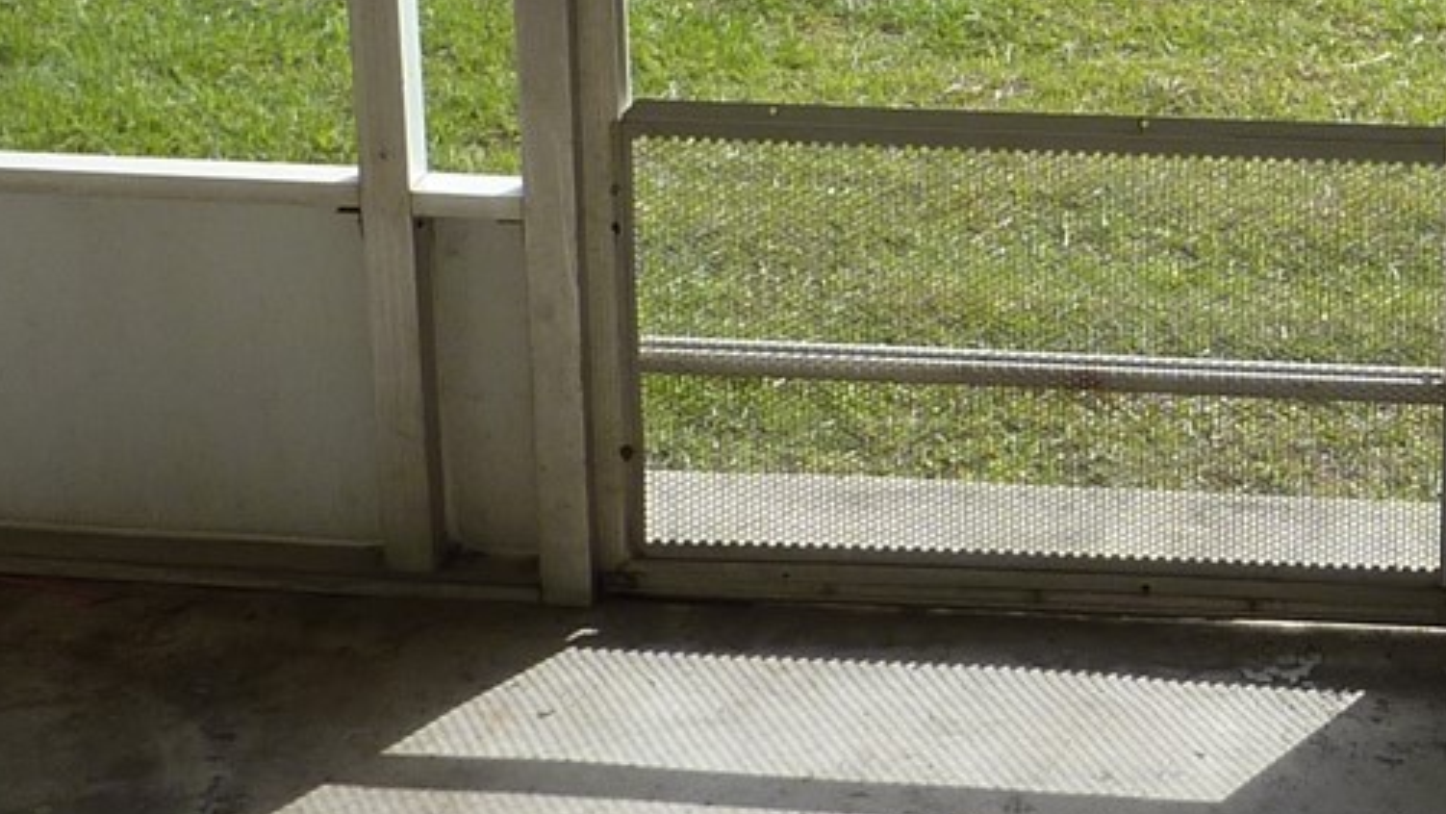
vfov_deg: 13.6
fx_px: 3336
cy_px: -92
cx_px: 1368
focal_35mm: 87
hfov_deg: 23.6
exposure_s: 1/200
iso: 80
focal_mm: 4.1
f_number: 4
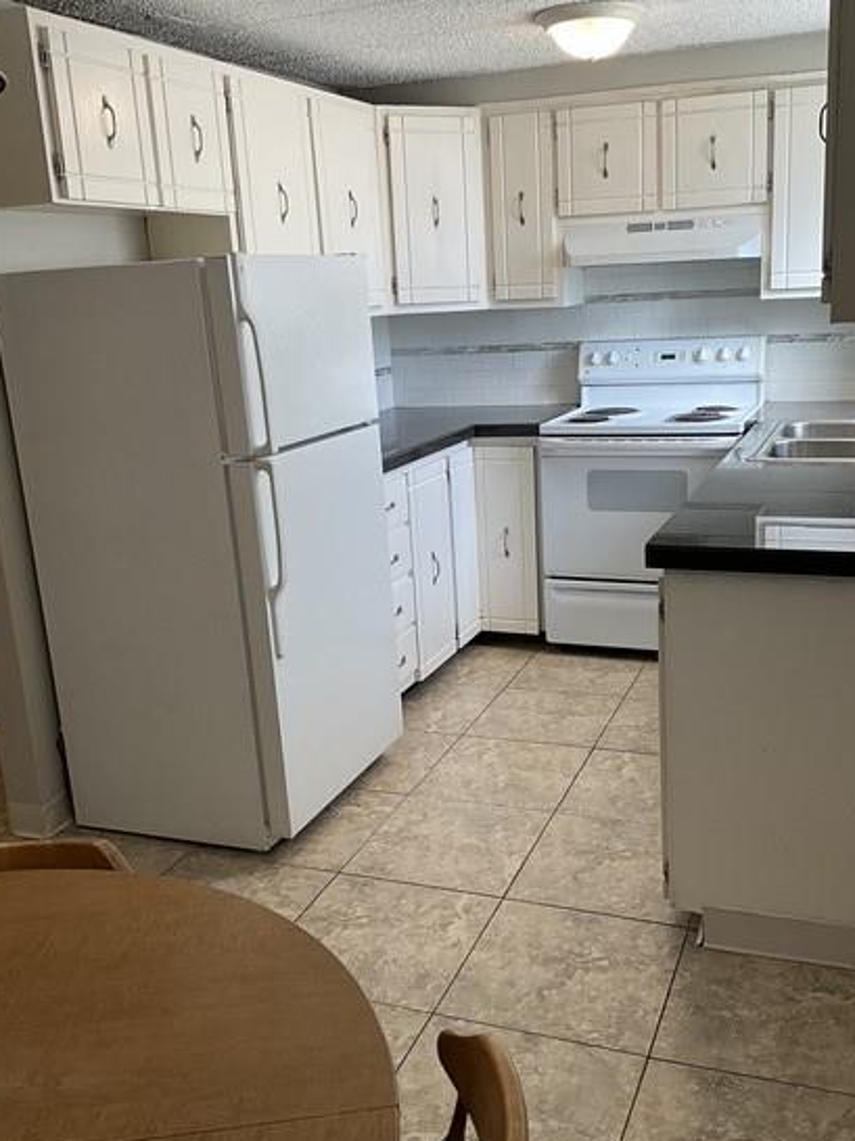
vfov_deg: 54.0
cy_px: 568
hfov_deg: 41.7
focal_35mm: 34
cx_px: 475
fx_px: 1121
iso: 40
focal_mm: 3
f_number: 1.8
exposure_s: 1/120
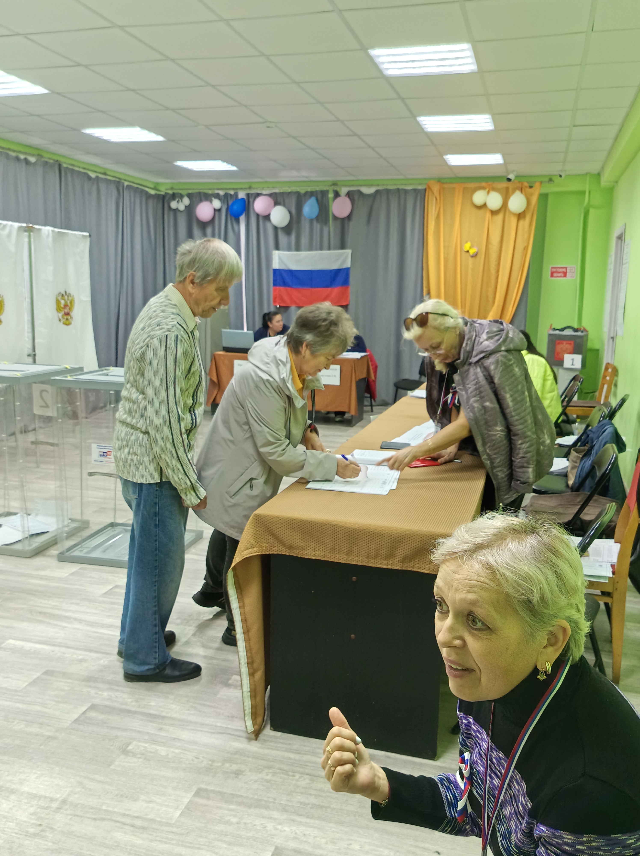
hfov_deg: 45.4
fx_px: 766
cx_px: 320
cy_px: 428
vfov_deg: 58.4
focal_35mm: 31
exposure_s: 1/60
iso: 1315
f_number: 1.75
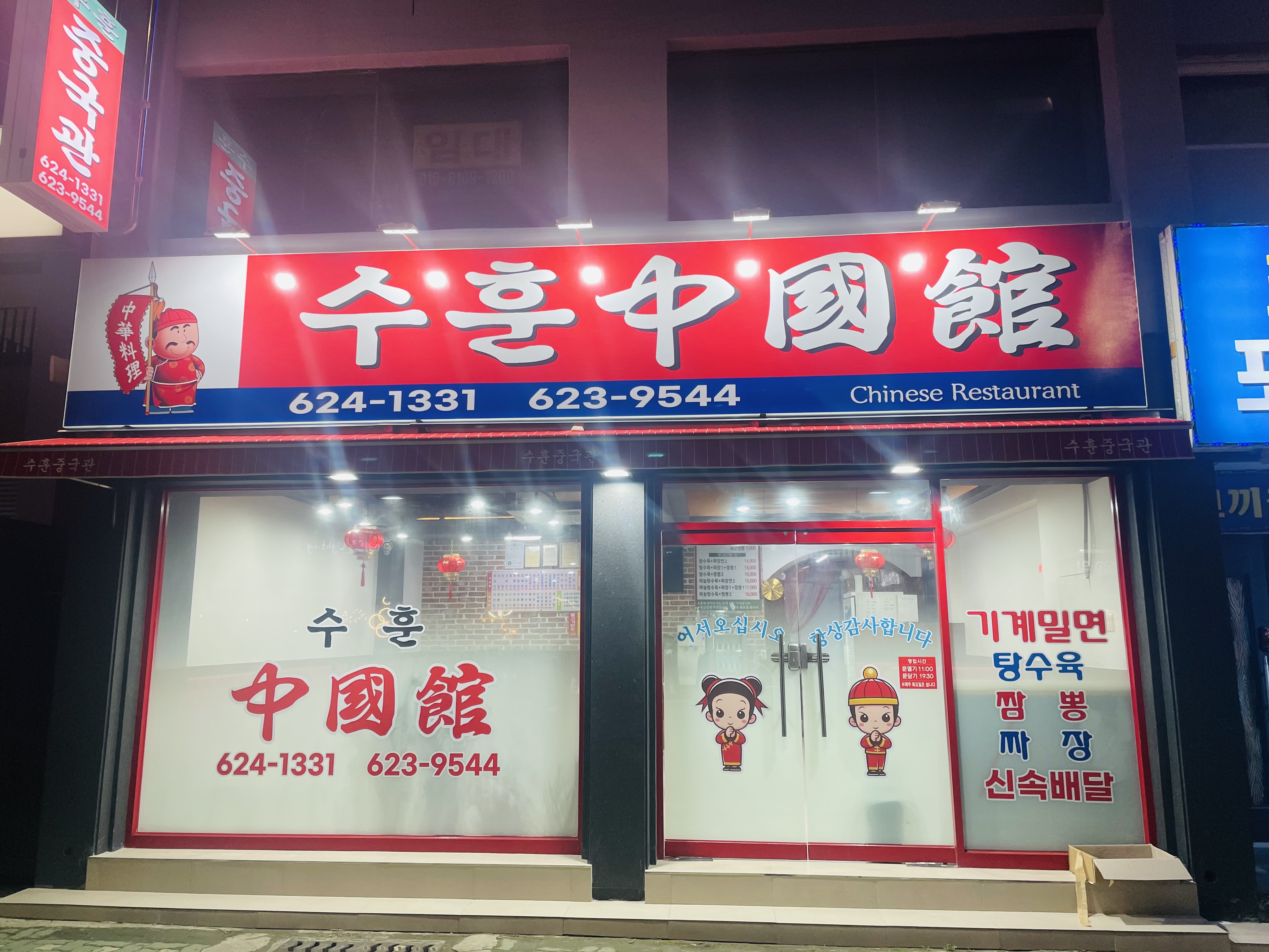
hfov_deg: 67.3
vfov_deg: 53.1
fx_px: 953
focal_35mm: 26
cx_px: 634
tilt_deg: +10.9
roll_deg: +0.9
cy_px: 476
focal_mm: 4.2
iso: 64
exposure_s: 1/60
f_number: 1.6
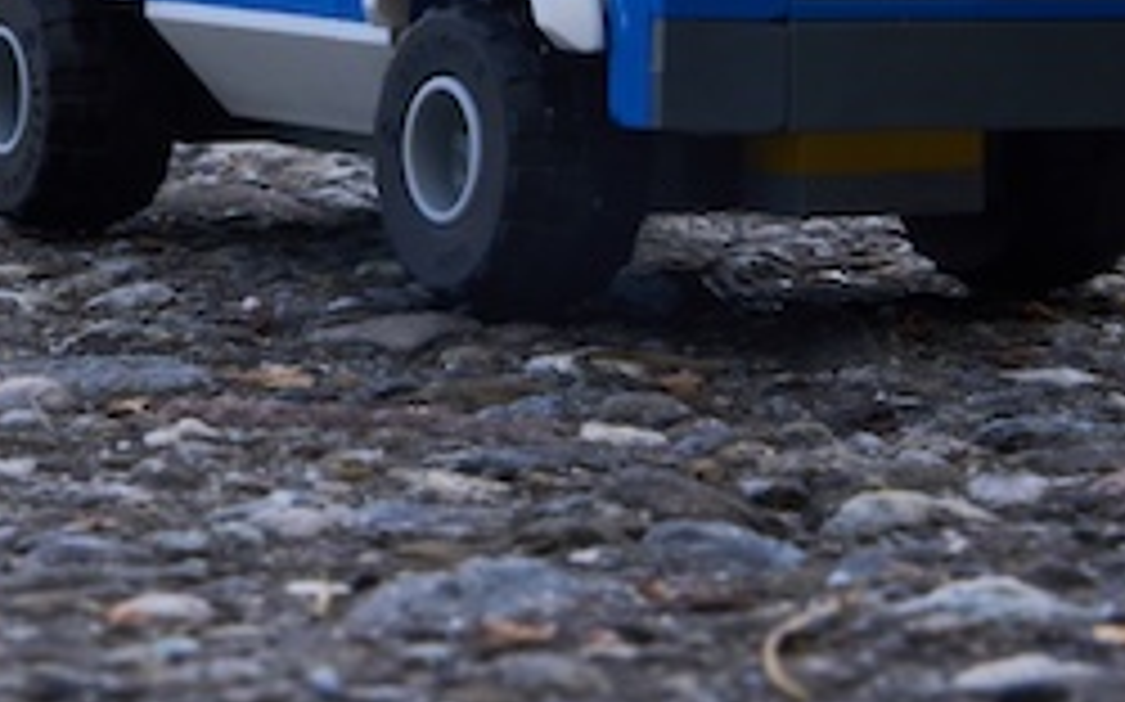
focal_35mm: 201
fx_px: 6147
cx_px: -410
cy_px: -522
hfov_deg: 10.2
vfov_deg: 6.4
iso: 500
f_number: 22
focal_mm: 54.7
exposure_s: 1/100
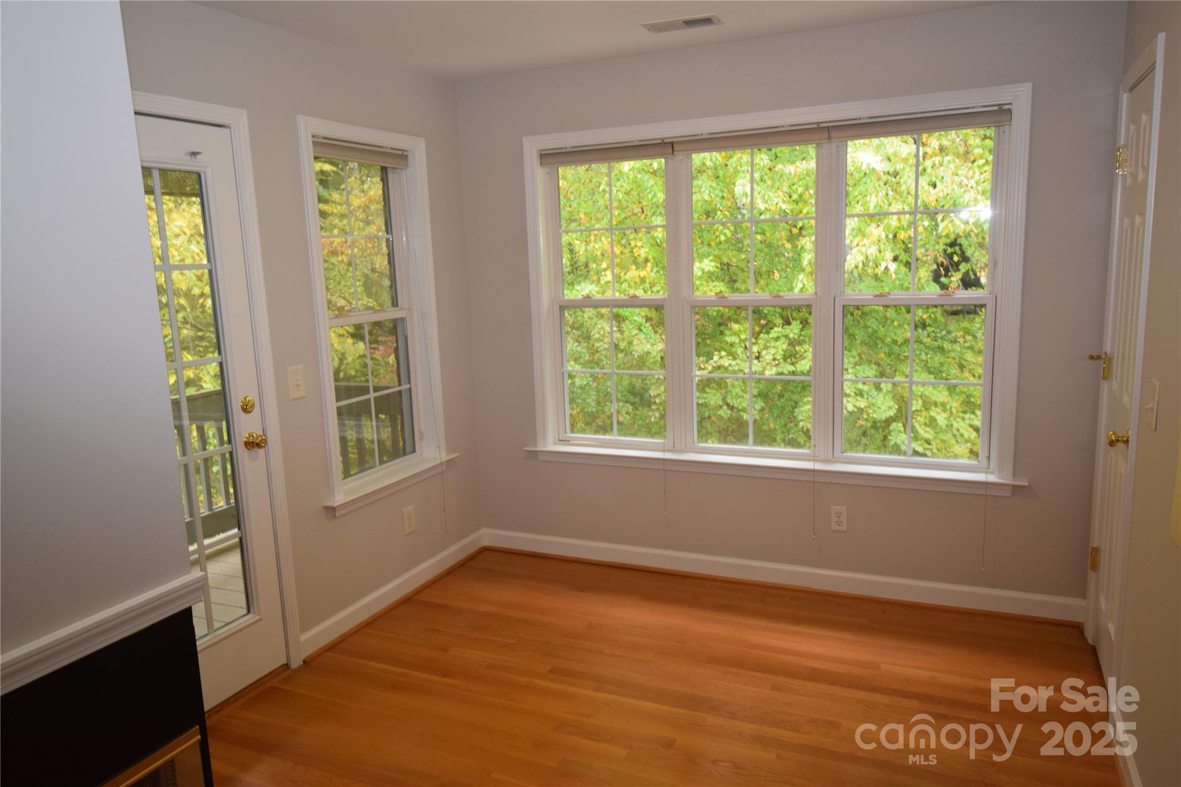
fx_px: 836
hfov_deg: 70.4
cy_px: 394
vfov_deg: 50.4
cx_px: 590
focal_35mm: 26
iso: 800
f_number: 5
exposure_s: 1/100
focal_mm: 17
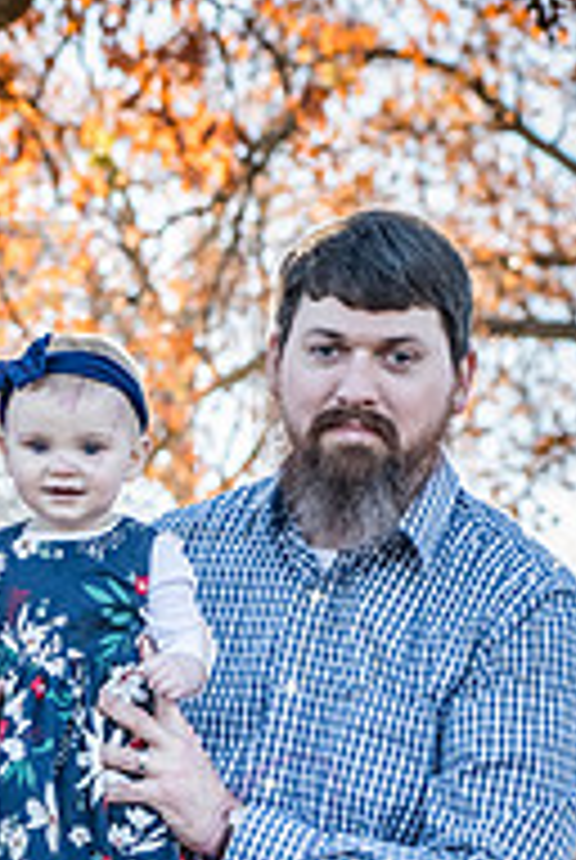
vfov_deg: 10.8
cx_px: 76
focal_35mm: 188
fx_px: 4495
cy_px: 819
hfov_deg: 7.3
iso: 400
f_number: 7.1
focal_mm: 80
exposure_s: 1/320
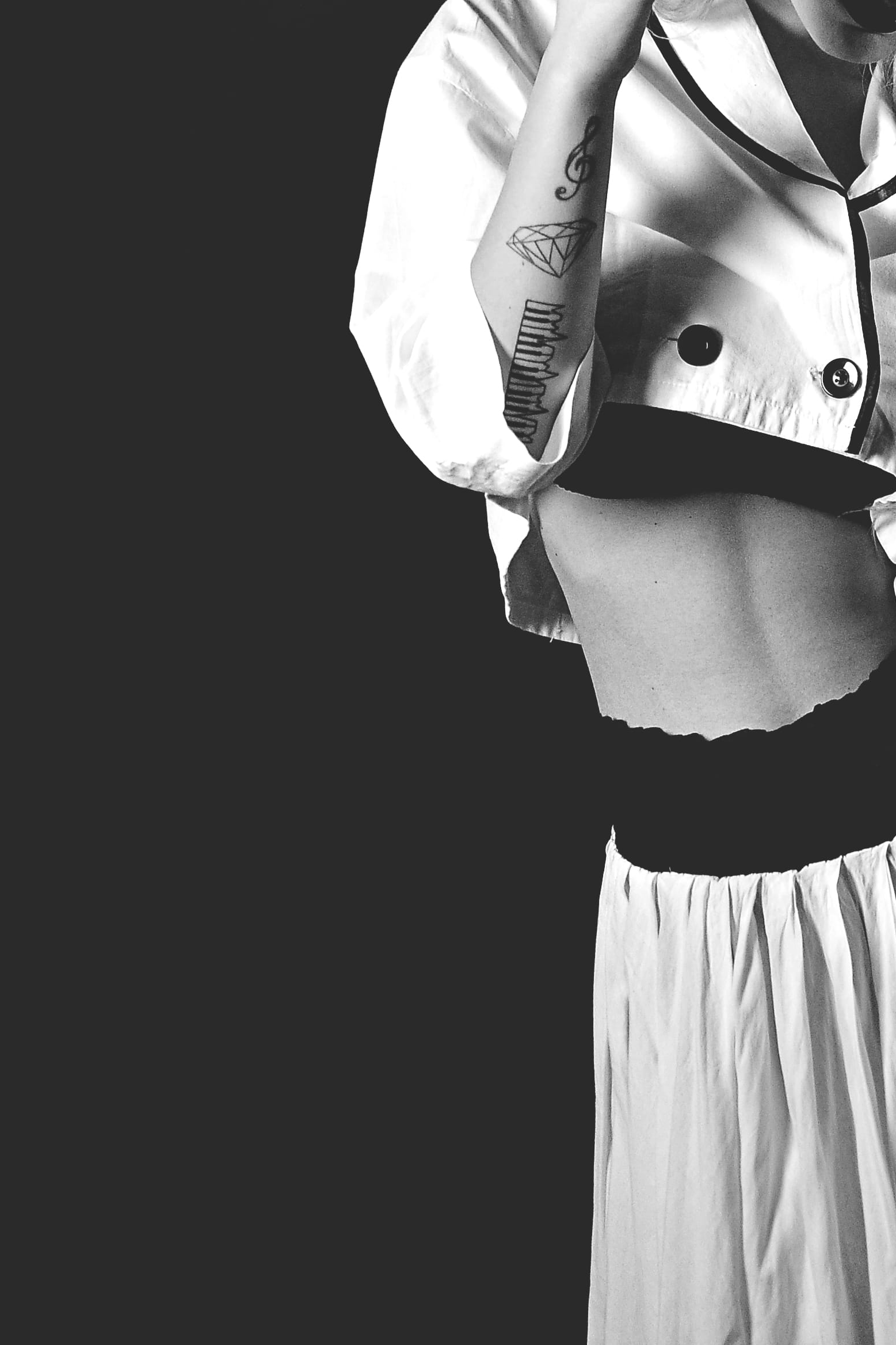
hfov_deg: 17.5
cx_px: 752
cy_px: 290
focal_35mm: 77
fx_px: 2875
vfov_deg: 25.9
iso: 640
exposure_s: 1/320
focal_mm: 28
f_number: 3.5
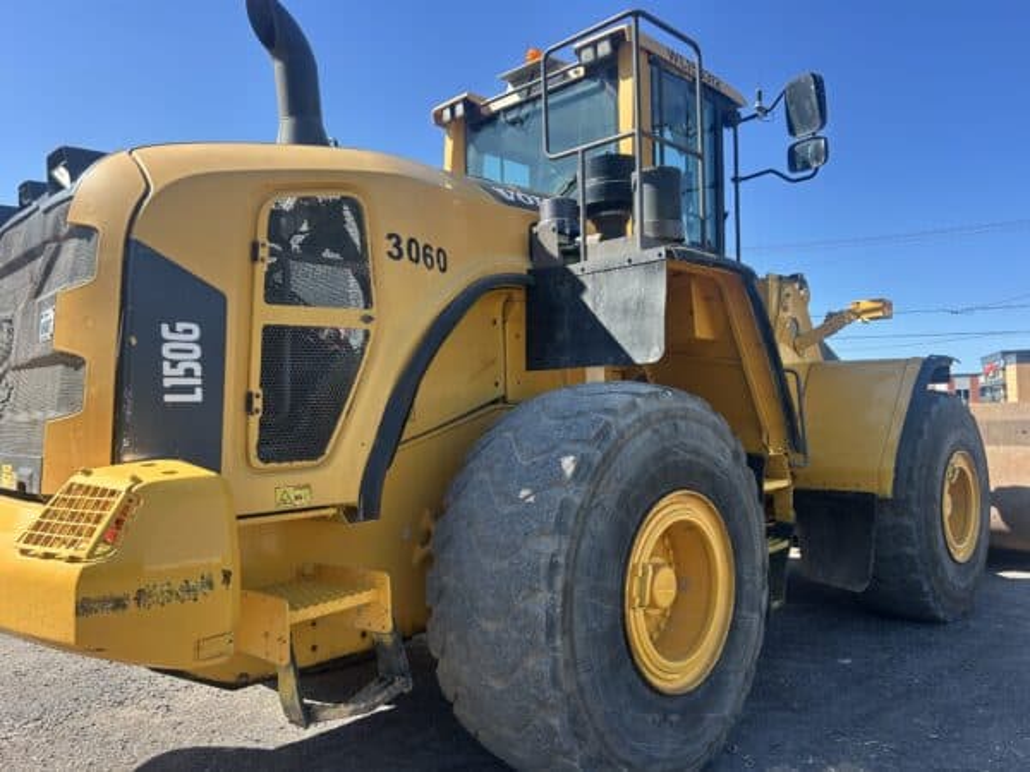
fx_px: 774
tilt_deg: +1.9
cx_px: 515
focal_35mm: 26
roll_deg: +1.6
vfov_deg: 53.1
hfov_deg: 67.3
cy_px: 386
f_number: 1.5
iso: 50
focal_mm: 5.7
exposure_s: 1/1377
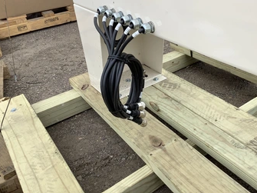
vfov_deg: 38.5
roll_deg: +5.3
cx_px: 150
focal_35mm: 37
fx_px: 275
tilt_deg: -25.9
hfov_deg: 49.9
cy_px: 78
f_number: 2.4
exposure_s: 1/431
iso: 25
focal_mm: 3.3
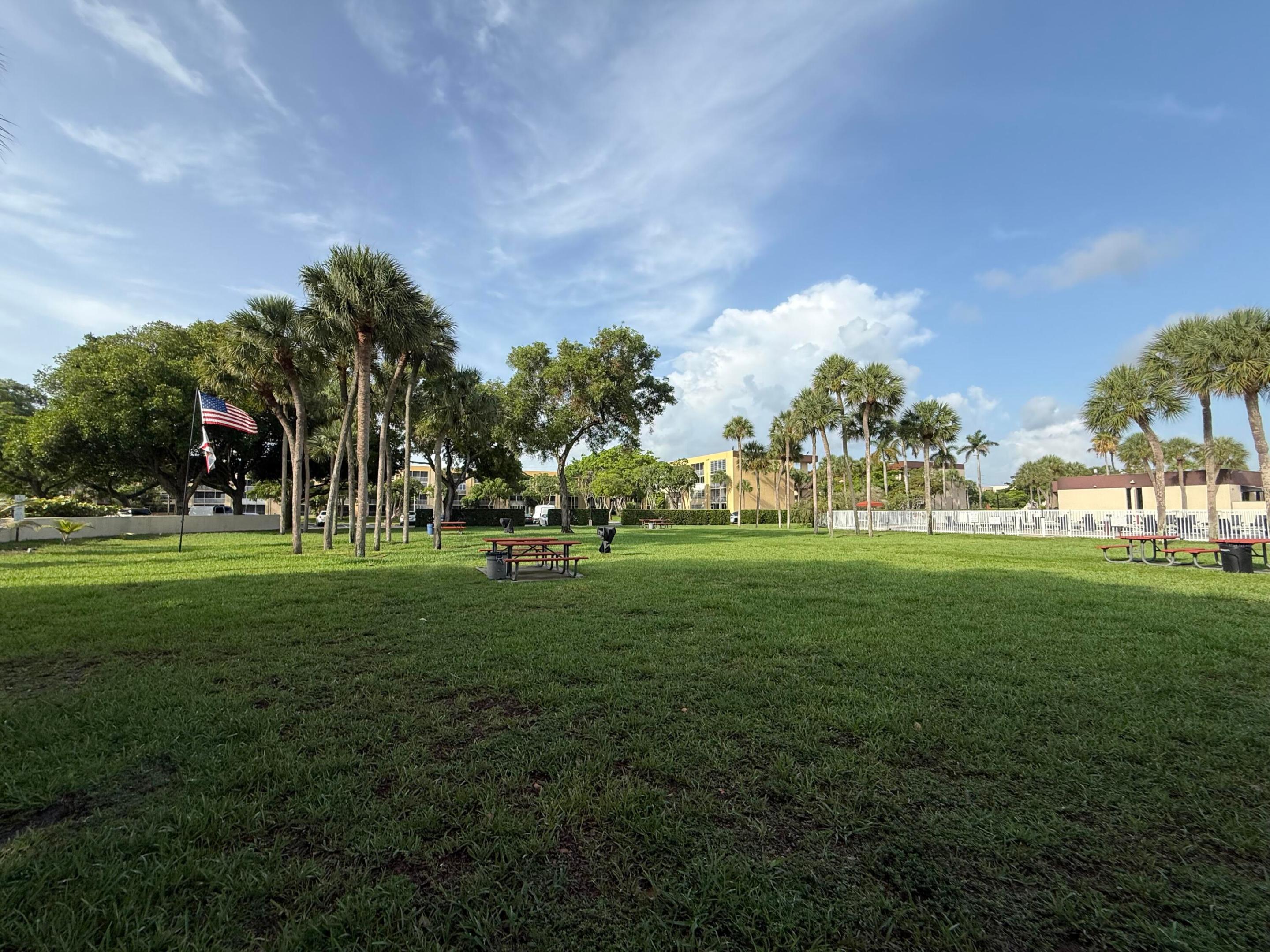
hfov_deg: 102.1
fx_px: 514
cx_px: 635
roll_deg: -0.4
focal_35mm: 14
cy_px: 476
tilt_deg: +3.3
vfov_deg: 85.7
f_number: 2.2
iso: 50
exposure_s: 1/1339
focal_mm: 2.22
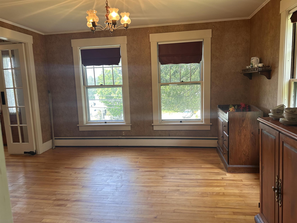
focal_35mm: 24
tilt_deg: -7.7
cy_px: 112
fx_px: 206
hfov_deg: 71.6
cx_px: 148
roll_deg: +1.6
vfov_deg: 56.8
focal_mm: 6.86
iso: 125
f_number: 1.78
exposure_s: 1/120
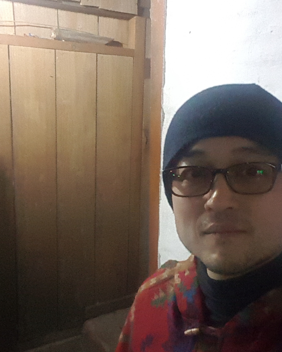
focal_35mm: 38
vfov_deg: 47.9
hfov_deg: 39.0
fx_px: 396
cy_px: 179
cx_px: 171
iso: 640
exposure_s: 1/12
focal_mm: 2.1
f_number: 1.7
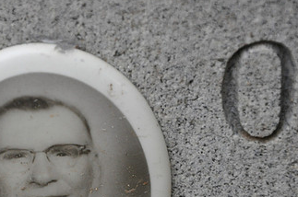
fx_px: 2337
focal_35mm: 283
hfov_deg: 7.3
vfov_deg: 4.8
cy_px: 173
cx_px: 57
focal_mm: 105
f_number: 5.6
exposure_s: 1/160
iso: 800
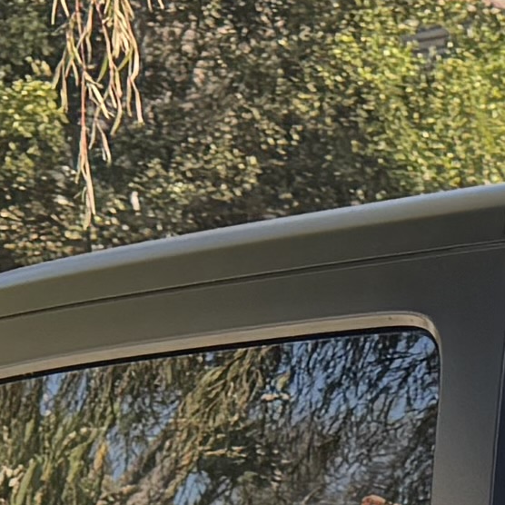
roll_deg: -1.5
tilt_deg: -13.8
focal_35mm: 218
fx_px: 3598
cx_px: 1141
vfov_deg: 7.2
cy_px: 1504
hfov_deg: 7.6
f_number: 1.78
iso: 80
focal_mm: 6.76
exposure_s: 1/812
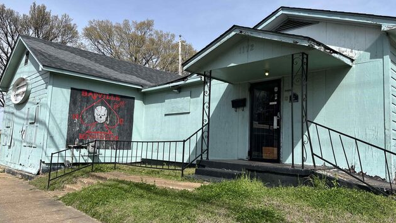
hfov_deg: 66.0
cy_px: 112
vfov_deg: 40.2
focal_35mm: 29
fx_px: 305
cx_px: 201
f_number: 1.6
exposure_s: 1/3745
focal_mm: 5.1
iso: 50
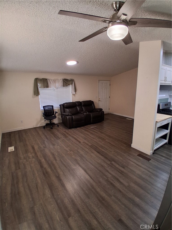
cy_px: 115
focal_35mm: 17
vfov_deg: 91.0
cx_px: 86
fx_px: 113
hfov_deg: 74.7
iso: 100
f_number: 2.2
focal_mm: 1.4
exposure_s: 1/40
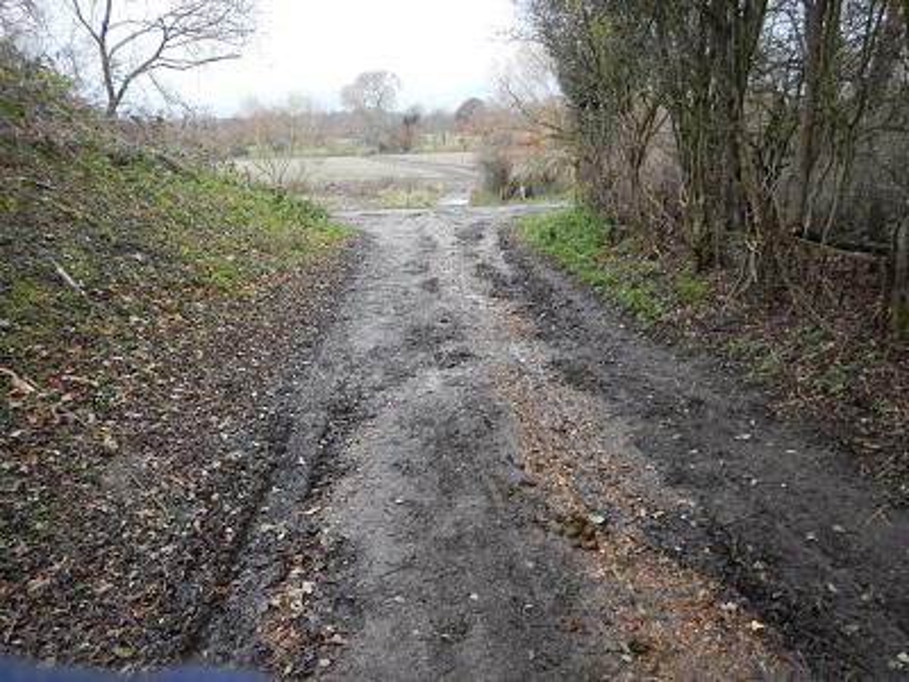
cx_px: 454
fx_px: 630
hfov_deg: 71.6
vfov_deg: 56.8
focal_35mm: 24
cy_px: 341
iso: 800
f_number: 2.8
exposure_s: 1/500
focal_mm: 4.3
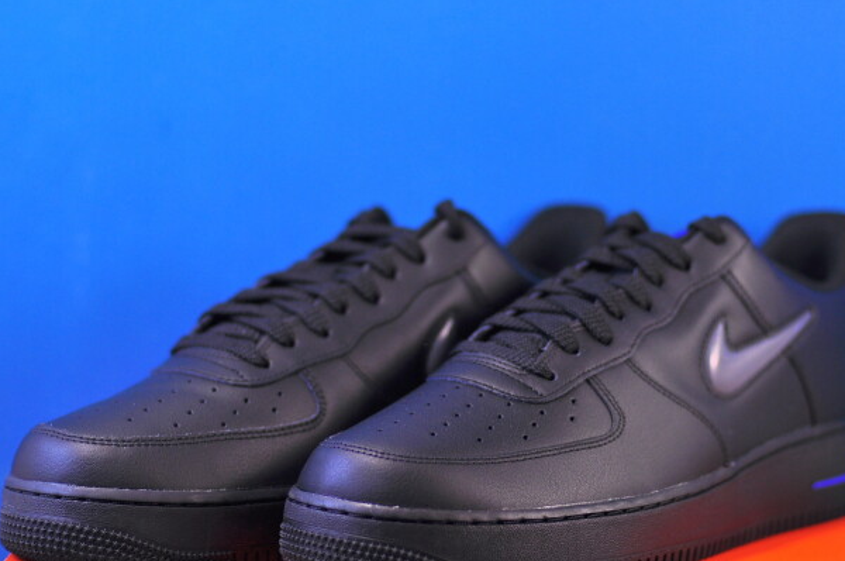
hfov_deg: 20.4
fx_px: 2343
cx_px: 451
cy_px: 281
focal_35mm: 100
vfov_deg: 13.6
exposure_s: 1/320
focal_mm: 50
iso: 250
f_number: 2
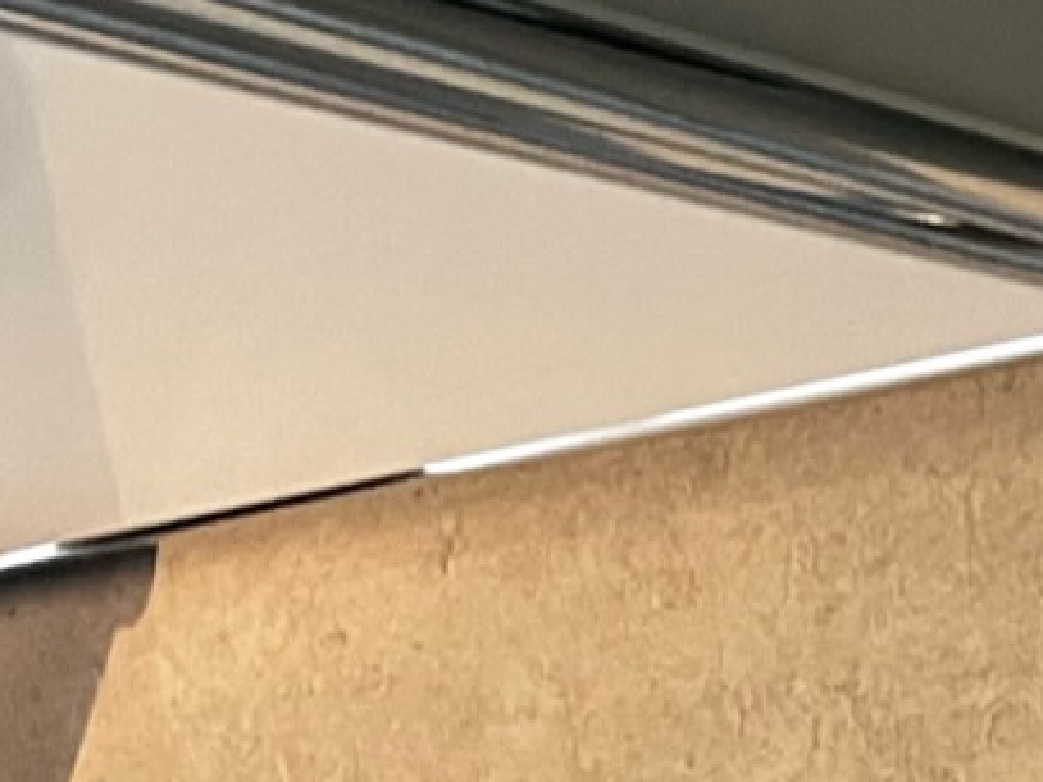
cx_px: 2613
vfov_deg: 11.3
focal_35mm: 131
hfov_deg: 11.8
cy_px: 644
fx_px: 3946
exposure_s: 1/50
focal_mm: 5.1
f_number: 1.6
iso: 400
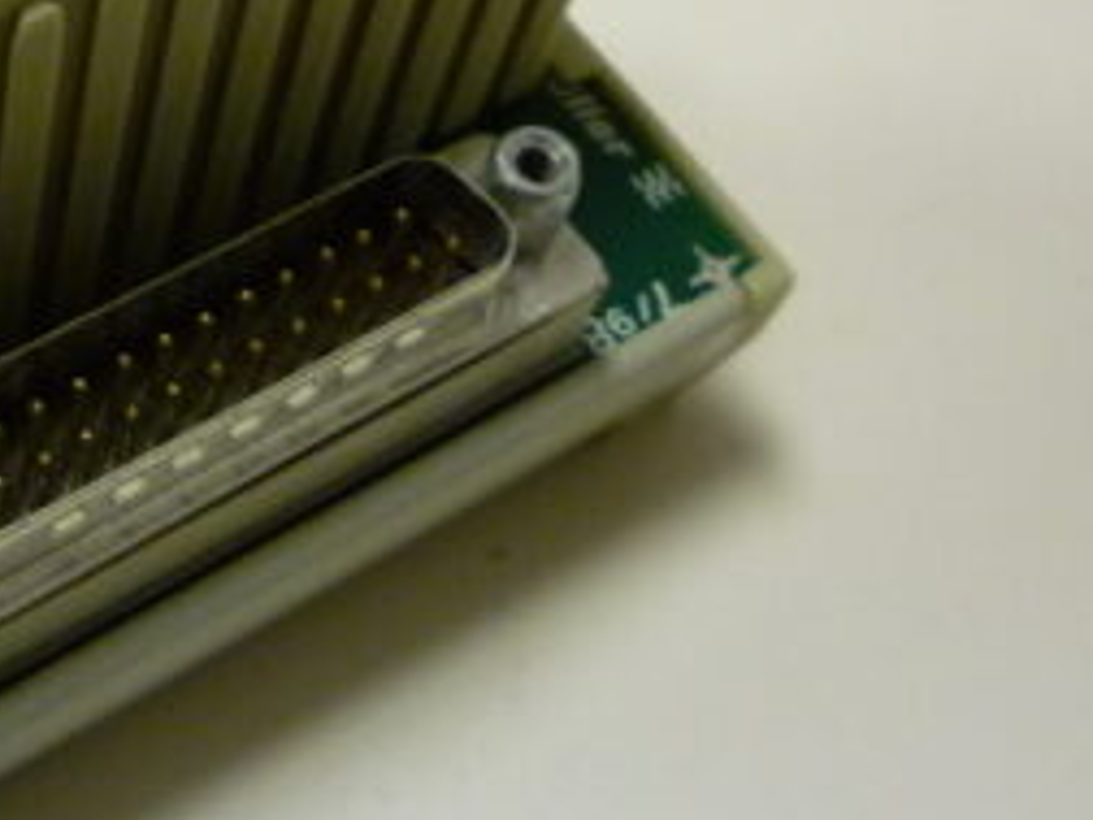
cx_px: 52
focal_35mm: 69
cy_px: 234
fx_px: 2179
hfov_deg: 26.9
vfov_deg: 21.2
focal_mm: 5.2
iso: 400
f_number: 3.3
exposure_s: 1/25
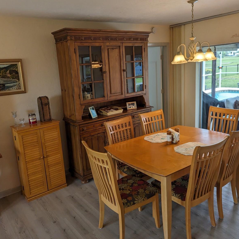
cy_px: 118
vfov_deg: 55.6
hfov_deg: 55.6
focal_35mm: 29
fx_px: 227
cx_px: 116
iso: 53
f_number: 1.85
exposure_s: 1/175
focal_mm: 6.81
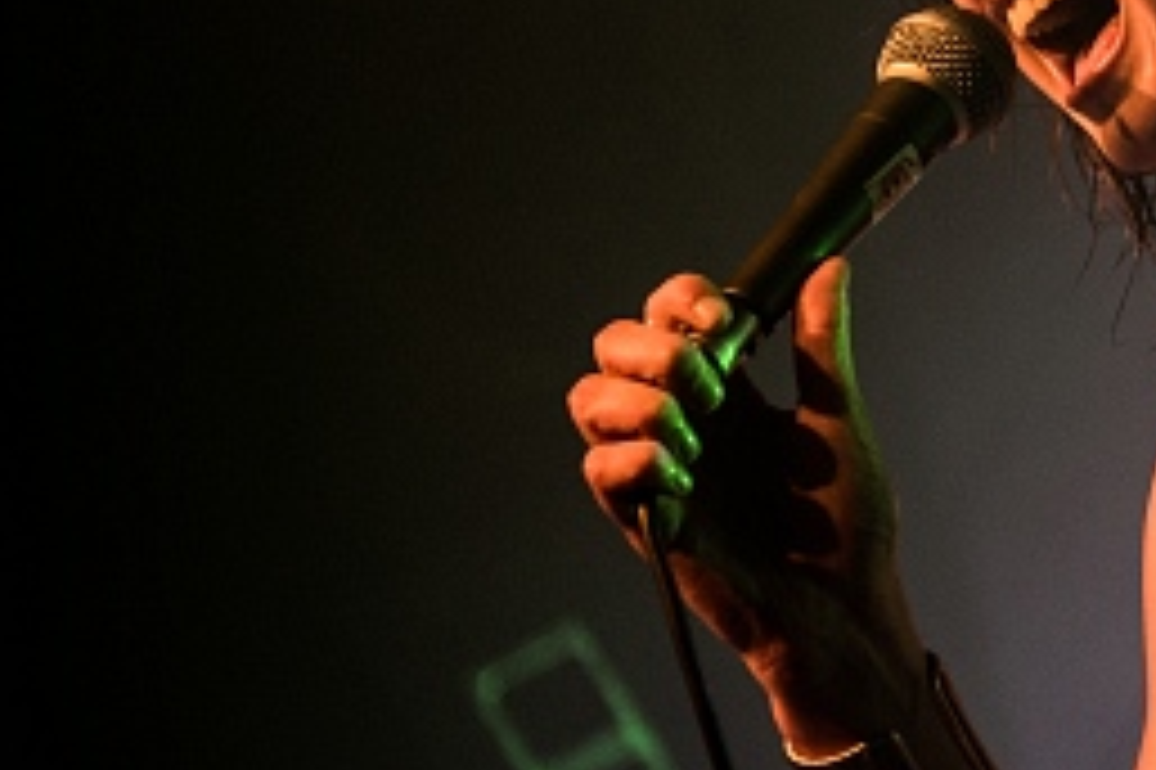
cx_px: 1610
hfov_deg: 11.4
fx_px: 5584
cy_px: 133
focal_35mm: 174
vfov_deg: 7.9
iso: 800
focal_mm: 62
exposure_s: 1/100
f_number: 2.8
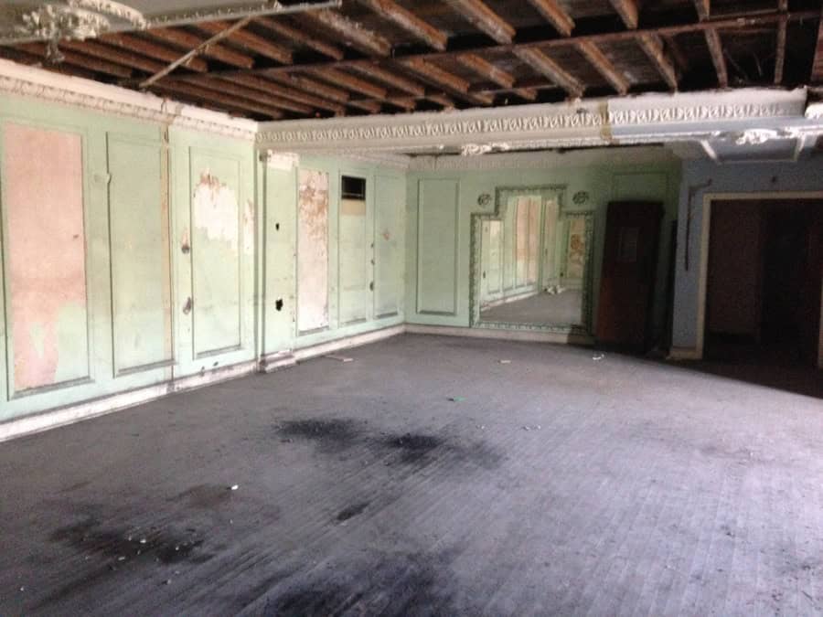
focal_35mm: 33
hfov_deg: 55.4
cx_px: 412
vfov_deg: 42.9
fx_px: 785
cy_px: 308
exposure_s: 1/15
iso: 500
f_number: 2.4
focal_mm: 4.1
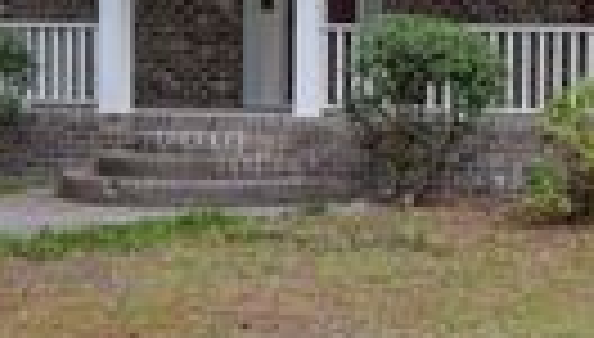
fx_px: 1310
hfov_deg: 24.5
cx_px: 576
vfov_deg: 14.6
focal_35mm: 83
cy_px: 101
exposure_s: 1/400
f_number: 9
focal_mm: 14
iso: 800
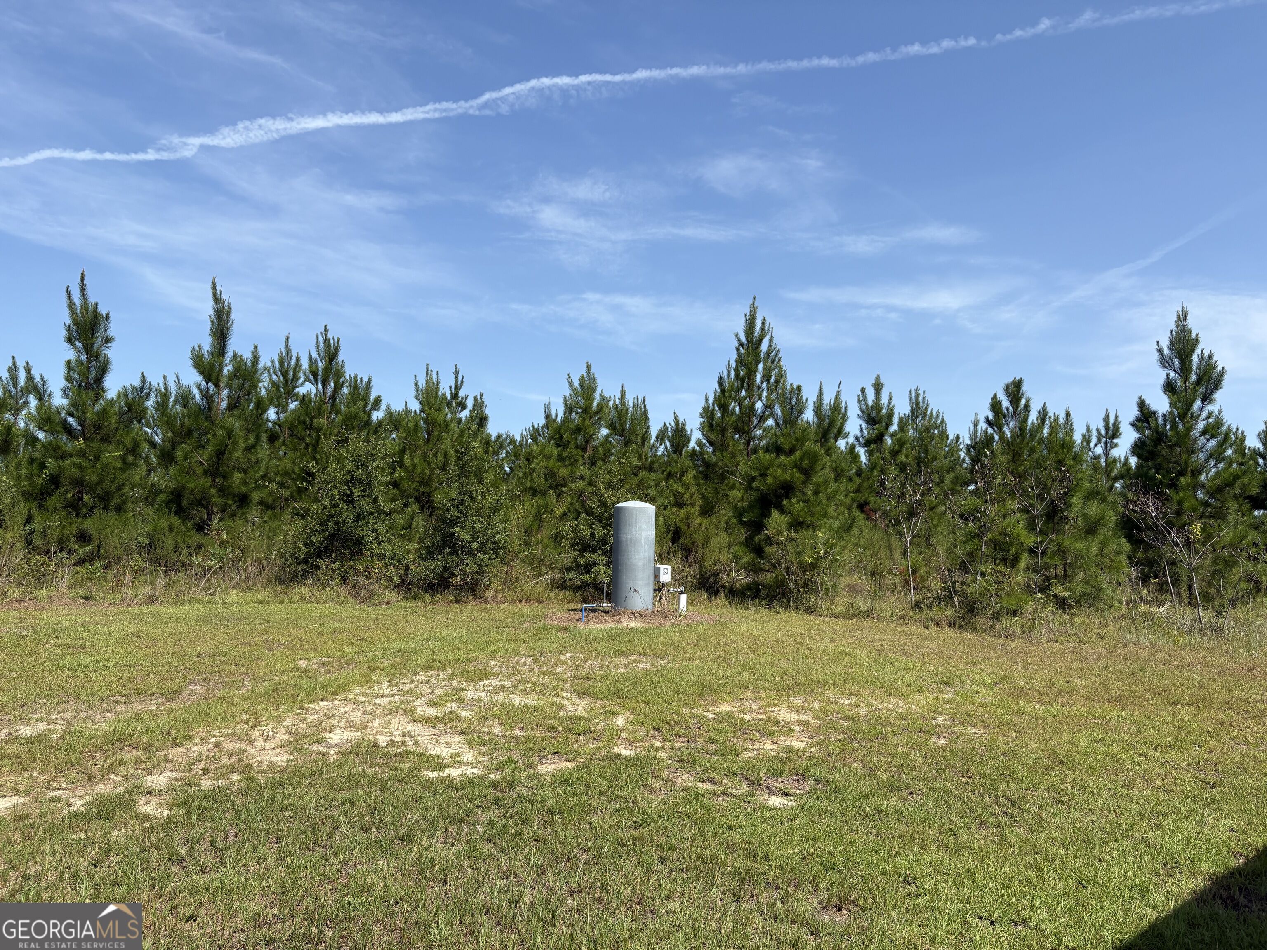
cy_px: 475
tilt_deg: +5.4
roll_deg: -0.5
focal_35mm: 26
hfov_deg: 67.3
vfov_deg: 53.1
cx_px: 634
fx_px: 952
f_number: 1.6
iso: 50
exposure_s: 1/2985
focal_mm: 5.96
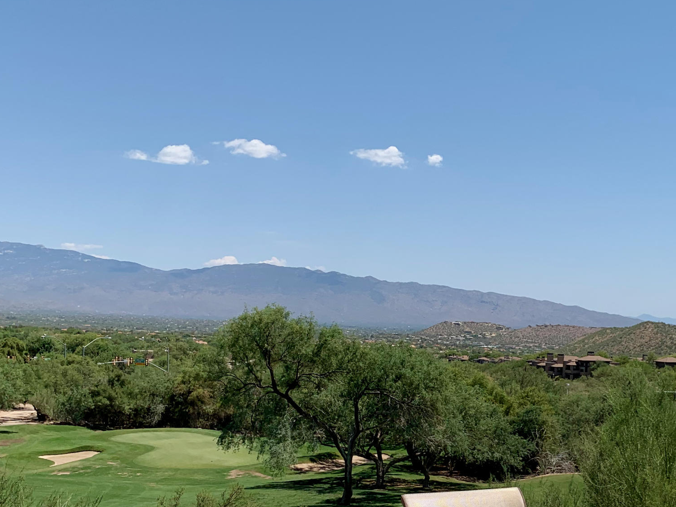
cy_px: 389
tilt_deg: -2.6
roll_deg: -3.0
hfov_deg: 35.3
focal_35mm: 52
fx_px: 1015
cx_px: 566
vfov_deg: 27.6
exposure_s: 1/3650
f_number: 1.8
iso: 25
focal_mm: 4.25
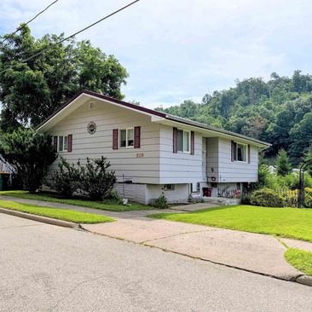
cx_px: 106
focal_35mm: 29
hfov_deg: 54.6
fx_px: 296
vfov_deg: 55.6
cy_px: 154
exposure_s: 1/5714
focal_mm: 6.76
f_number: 1.78
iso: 80
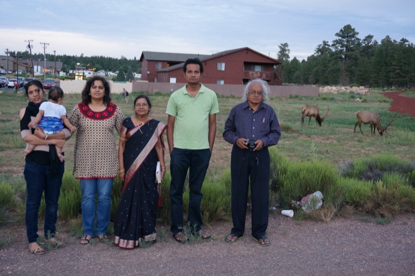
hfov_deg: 48.0
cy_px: 138
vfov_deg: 32.9
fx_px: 466
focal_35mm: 40
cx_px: 208
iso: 1000
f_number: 4.5
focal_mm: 27
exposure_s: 1/60
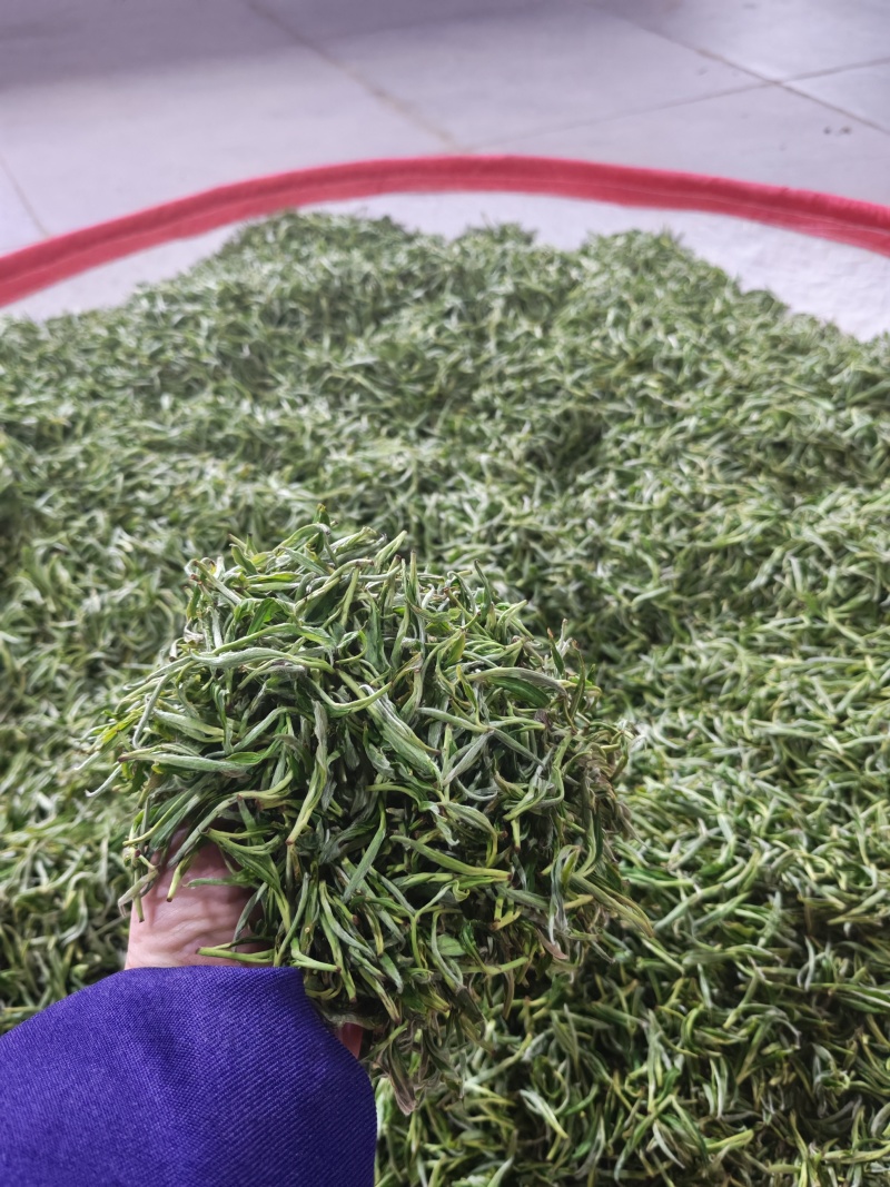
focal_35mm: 27
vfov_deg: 65.3
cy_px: 594
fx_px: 926
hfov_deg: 51.3
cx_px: 445
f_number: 1.95
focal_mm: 5.52
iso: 1000
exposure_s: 1/50
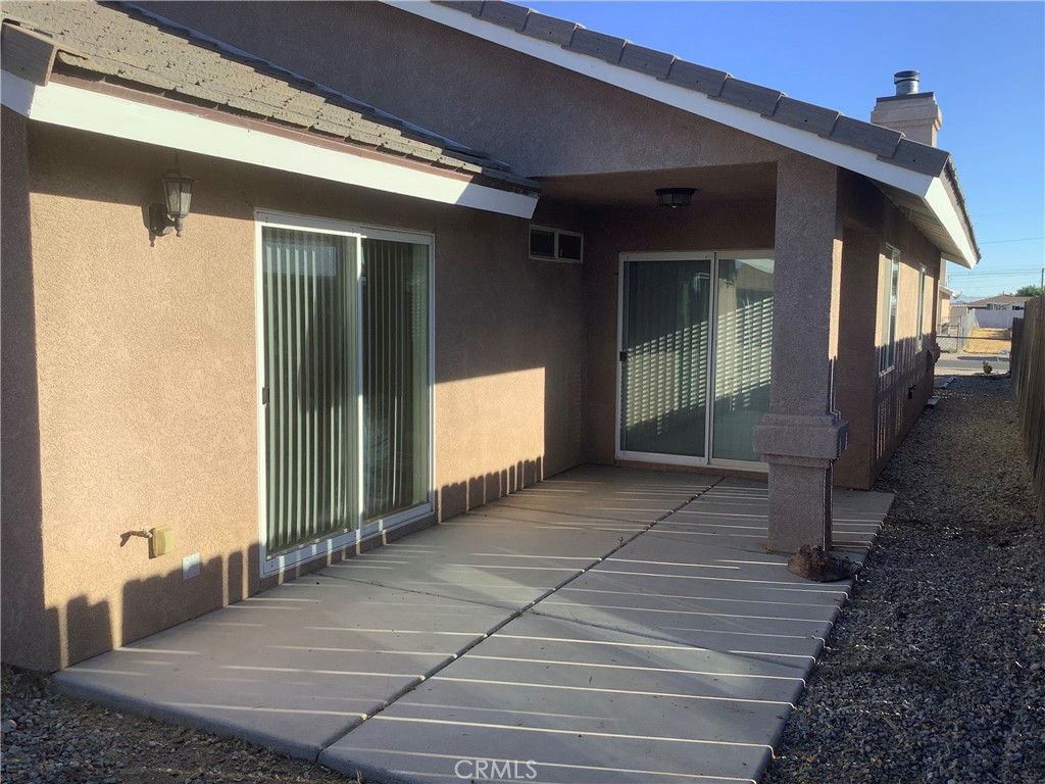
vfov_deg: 45.4
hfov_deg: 58.4
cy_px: 392
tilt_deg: -6.3
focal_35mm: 31
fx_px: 936
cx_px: 522
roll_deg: +0.7
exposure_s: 1/776
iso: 25
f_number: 2.4
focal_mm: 3.3
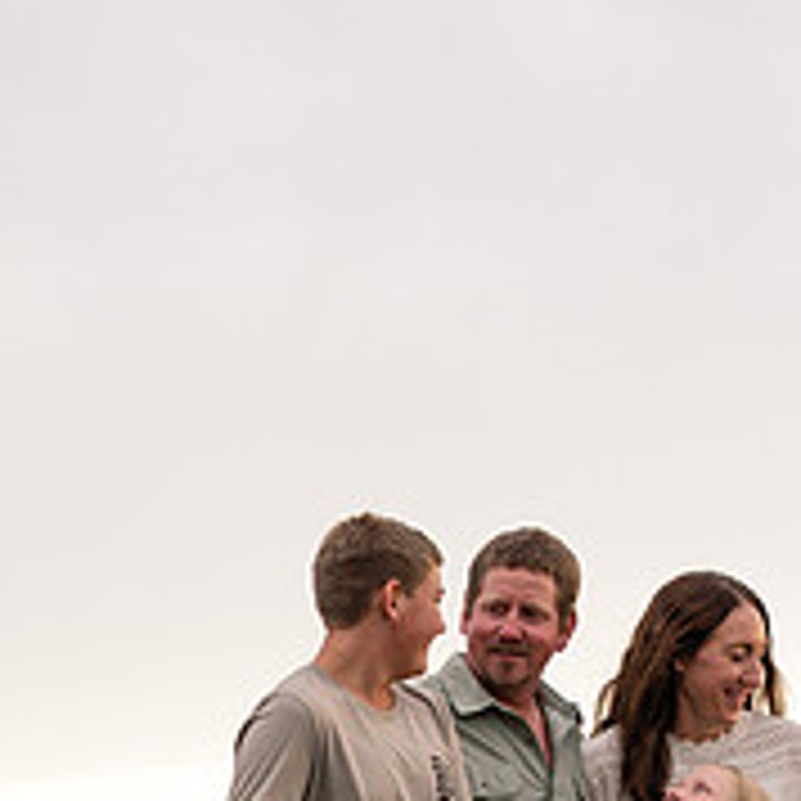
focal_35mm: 235
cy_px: 785
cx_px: 68
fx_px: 6152
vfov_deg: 7.4
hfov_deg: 7.4
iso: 640
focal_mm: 85
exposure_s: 1/320
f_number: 4.5
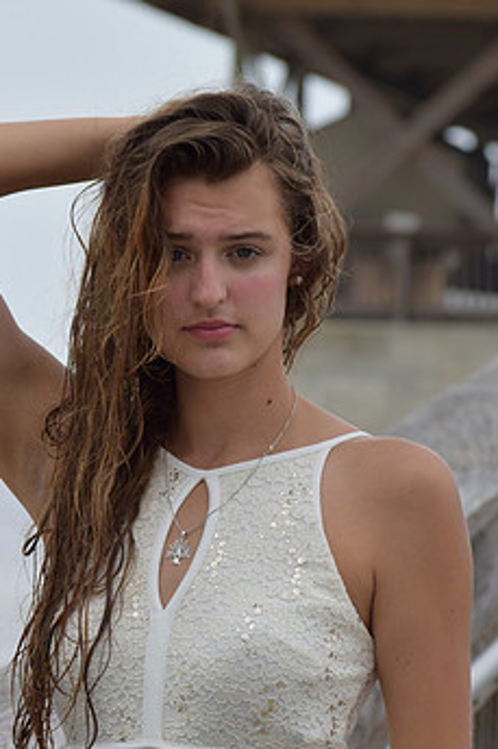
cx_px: 138
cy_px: 544
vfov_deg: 6.0
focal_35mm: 342
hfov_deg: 4.0
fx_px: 7100
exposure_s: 1/250
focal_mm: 135
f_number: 8
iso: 200
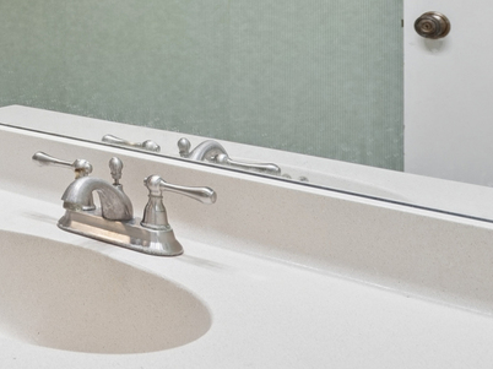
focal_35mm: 62
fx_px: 882
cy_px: -74
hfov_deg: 24.7
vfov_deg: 21.9
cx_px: -232
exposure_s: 1/40
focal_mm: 16
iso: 200
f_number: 4.5
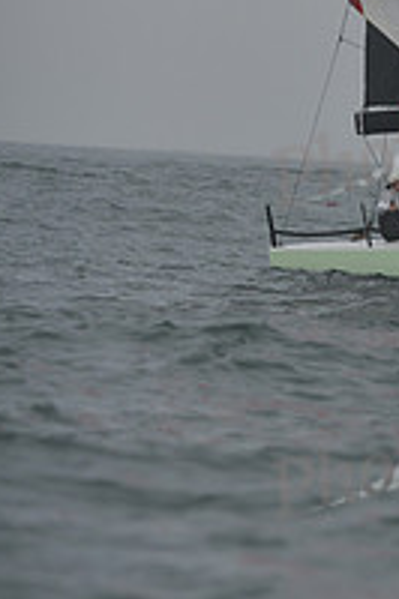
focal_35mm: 580
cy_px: 244
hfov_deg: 2.4
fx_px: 9658
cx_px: 852
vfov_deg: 3.6
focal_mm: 200
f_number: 5.6
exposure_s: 1/800
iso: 280
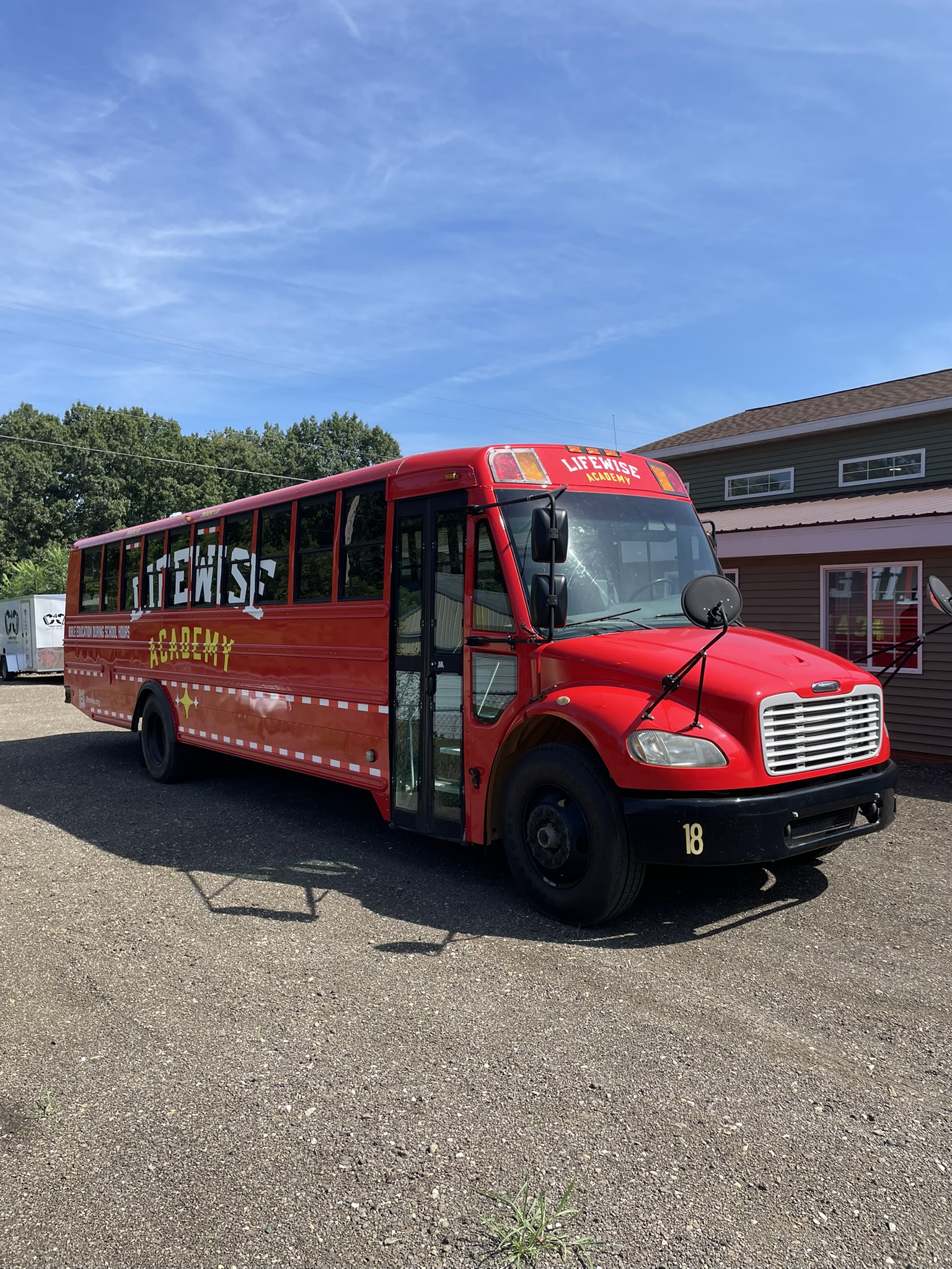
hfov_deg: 53.1
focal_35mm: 26
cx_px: 476
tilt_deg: -0.4
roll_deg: +0.4
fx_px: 953
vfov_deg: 67.3
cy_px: 634
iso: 32
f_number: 1.6
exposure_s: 1/2304
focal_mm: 4.2
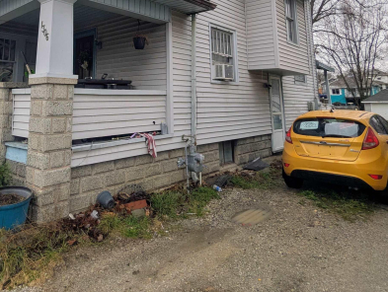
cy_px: 48
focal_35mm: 27
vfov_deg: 47.9
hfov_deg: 64.1
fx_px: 303
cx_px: 141
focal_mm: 2.35
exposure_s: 1/179
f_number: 2.2
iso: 53
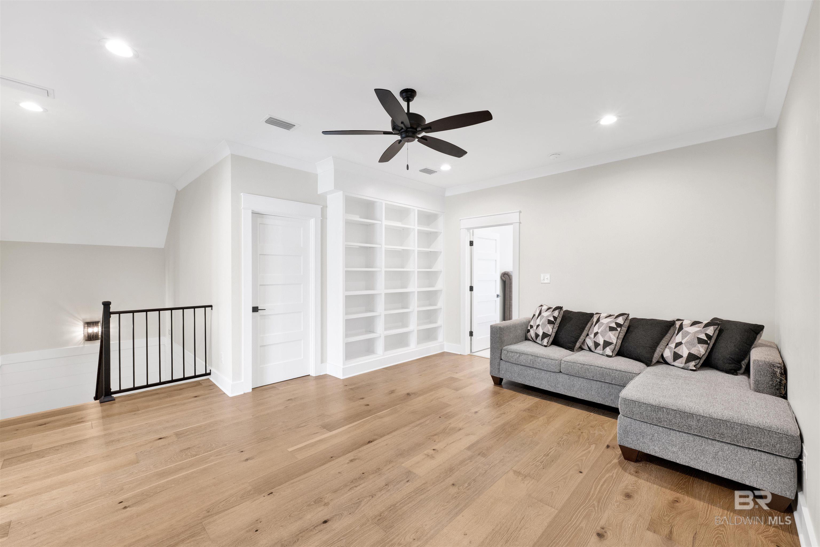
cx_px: 410
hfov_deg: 104.3
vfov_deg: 81.2
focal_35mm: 14
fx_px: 319
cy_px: 274
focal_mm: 14
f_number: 11
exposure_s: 1/2
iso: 400
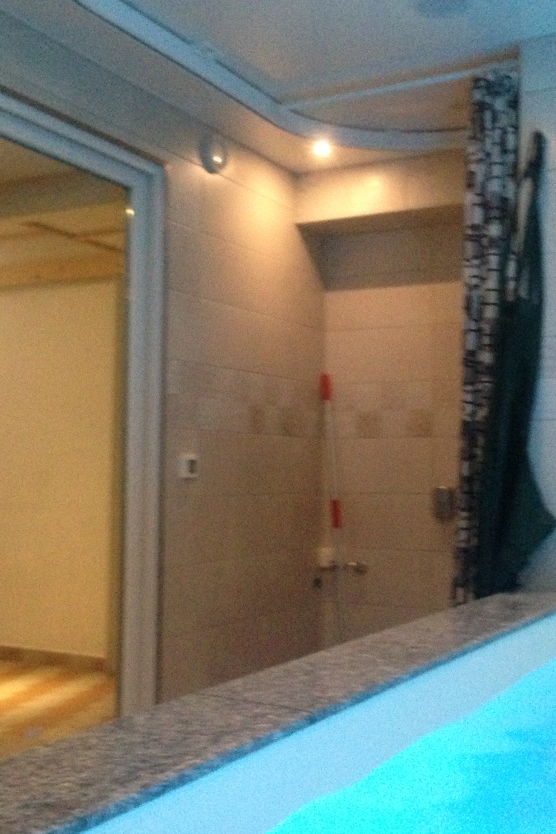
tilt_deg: +3.5
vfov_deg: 42.7
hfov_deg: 29.3
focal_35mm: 46
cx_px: 285
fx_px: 1065
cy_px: 419
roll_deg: -2.3
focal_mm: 4.12
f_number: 2.4
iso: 640
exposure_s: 1/15
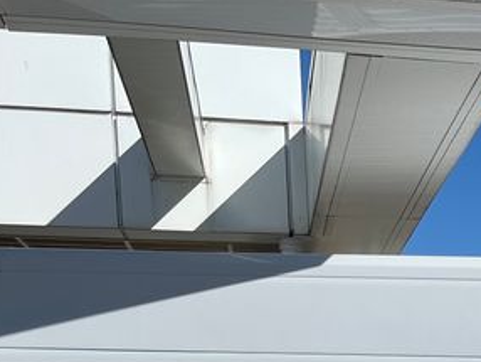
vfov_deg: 14.7
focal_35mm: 93
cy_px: 559
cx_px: 661
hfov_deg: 19.1
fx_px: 1293
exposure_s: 1/7353
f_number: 1.6
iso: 50
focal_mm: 5.1
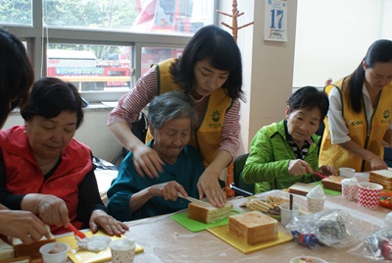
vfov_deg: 34.3
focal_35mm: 39
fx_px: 425
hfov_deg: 49.5
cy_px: 132
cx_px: 196
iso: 125
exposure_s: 1/40
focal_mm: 26
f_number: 4.5
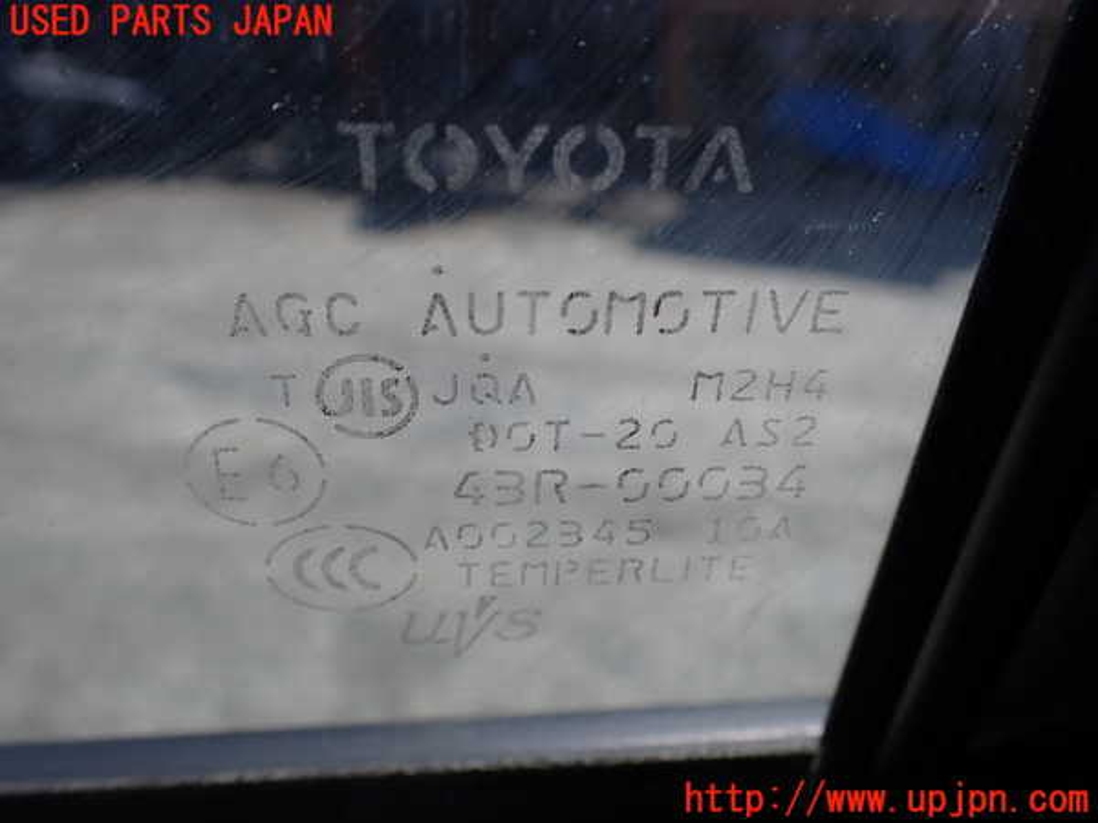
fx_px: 952
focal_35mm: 30
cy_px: 412
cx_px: 549
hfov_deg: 60.0
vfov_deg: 46.8
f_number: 3.2
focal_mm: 5.4
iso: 100
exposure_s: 1/1000
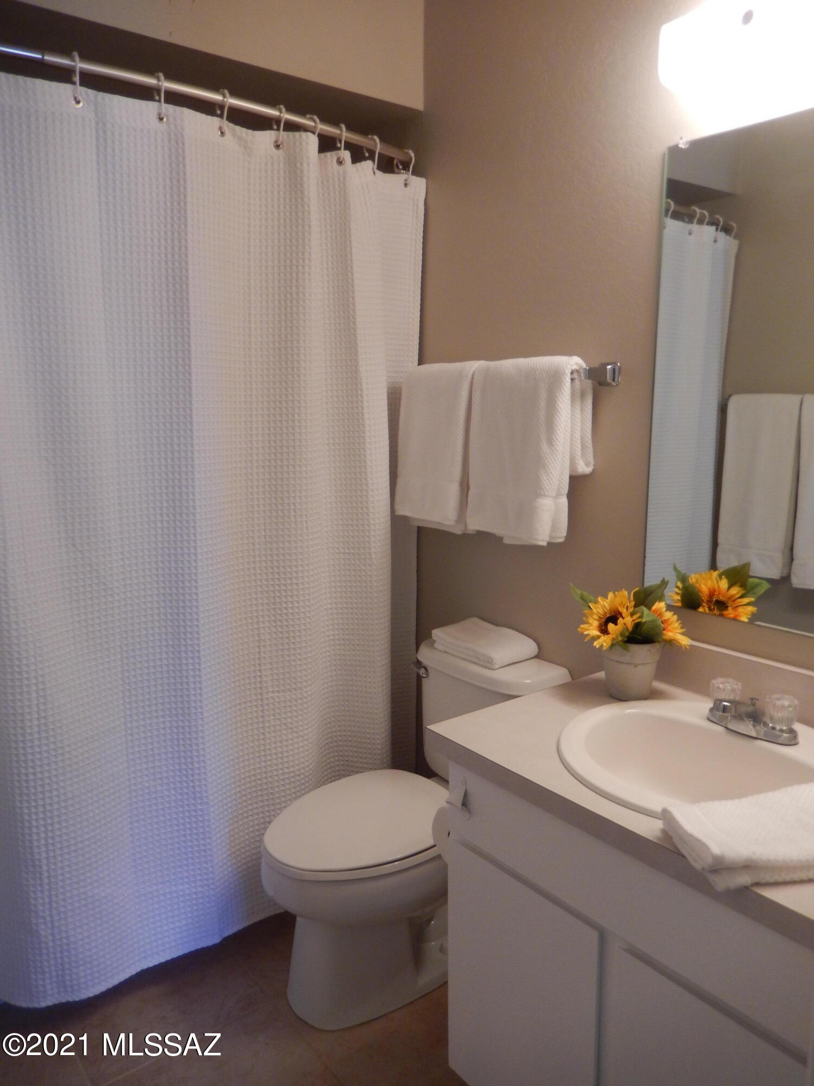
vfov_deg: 69.4
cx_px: 407
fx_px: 784
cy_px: 543
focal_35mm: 25
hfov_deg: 54.9
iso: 180
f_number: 3.4
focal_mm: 4.5
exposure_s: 1/30
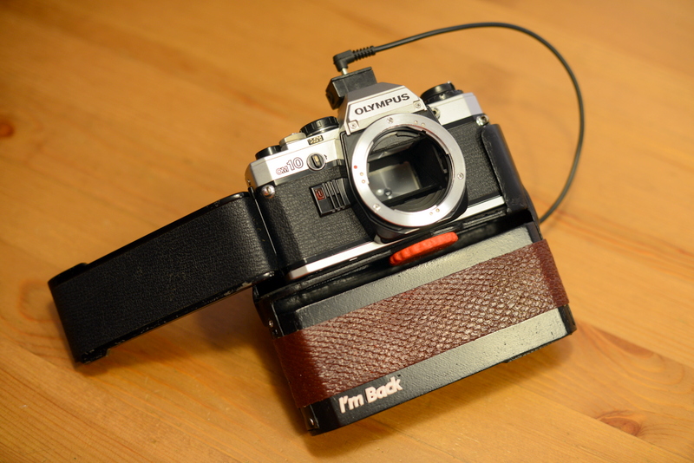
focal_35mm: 50
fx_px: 964
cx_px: 347
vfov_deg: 27.0
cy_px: 232
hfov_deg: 39.6
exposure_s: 1/125
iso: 640
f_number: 2.8
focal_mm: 50
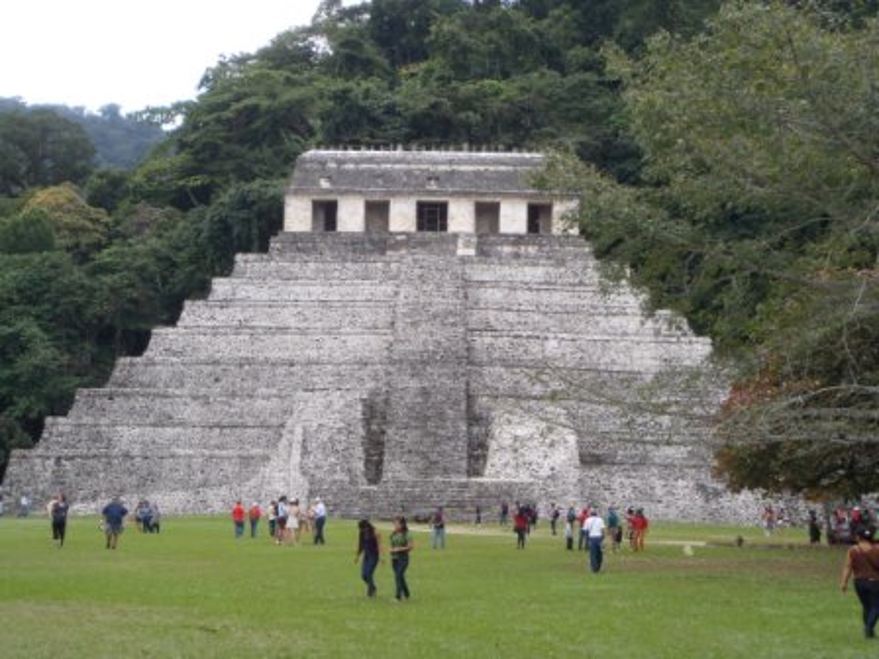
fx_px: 1447
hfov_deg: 33.8
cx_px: 440
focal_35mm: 57
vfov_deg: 25.7
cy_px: 330
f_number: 5.6
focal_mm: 10.34
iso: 80
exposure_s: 1/100
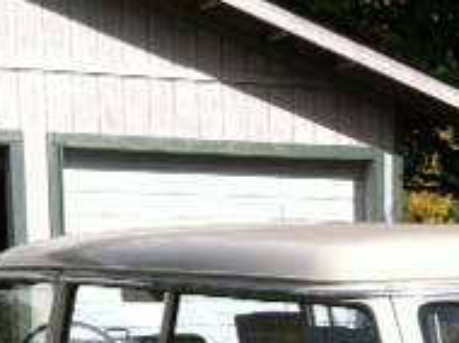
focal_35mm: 118
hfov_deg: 16.5
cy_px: 517
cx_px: 411
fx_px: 1563
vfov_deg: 12.0
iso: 80
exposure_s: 1/1250
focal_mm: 3.9
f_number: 2.8
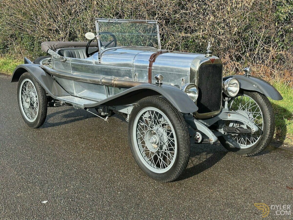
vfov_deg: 30.3
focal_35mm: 48
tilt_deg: -12.6
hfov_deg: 39.7
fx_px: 406
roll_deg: +1.0
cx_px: 146
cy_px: 110
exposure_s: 1/1414
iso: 64
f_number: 1.78
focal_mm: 6.86
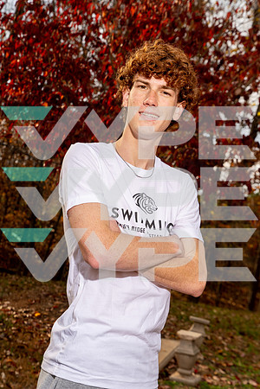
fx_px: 704
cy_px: 194
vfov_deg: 31.0
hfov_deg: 20.9
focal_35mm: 65
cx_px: 130
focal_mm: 65
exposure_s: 1/250
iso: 125
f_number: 8
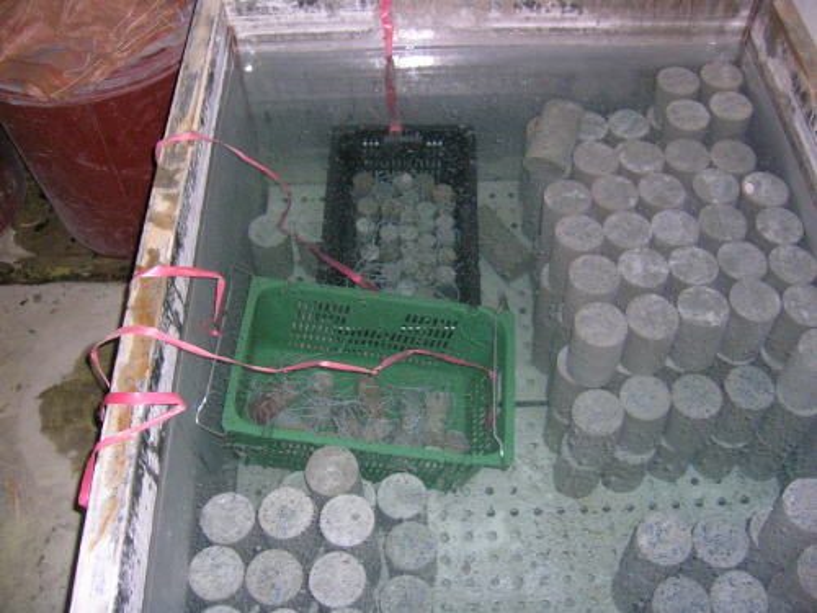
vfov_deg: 40.7
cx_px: 408
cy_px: 306
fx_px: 826
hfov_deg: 52.6
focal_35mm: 35
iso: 200
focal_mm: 5.4
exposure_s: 1/60.1
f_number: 2.8
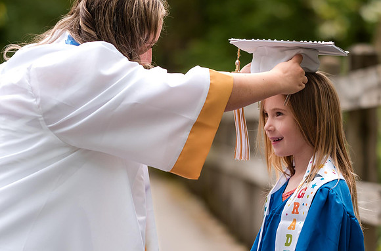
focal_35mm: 241
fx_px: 2544
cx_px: 275
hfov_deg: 8.6
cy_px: 167
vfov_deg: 5.7
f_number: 1.8
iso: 50
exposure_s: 1/500
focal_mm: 85
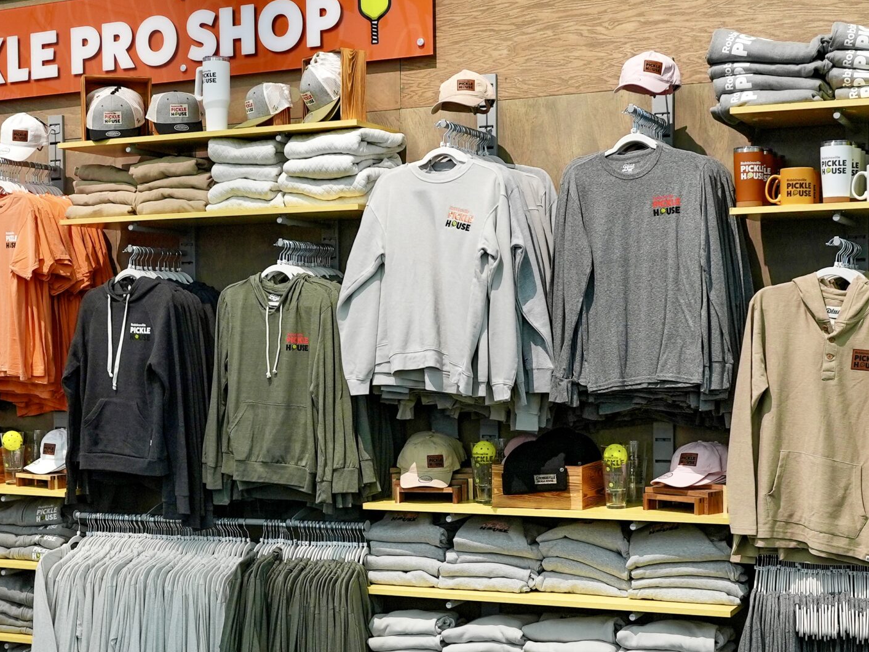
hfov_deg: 31.7
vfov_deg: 24.0
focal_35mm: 61
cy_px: 405
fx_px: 1531
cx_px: 389
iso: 1250
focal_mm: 35
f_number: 4
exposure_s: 1/160
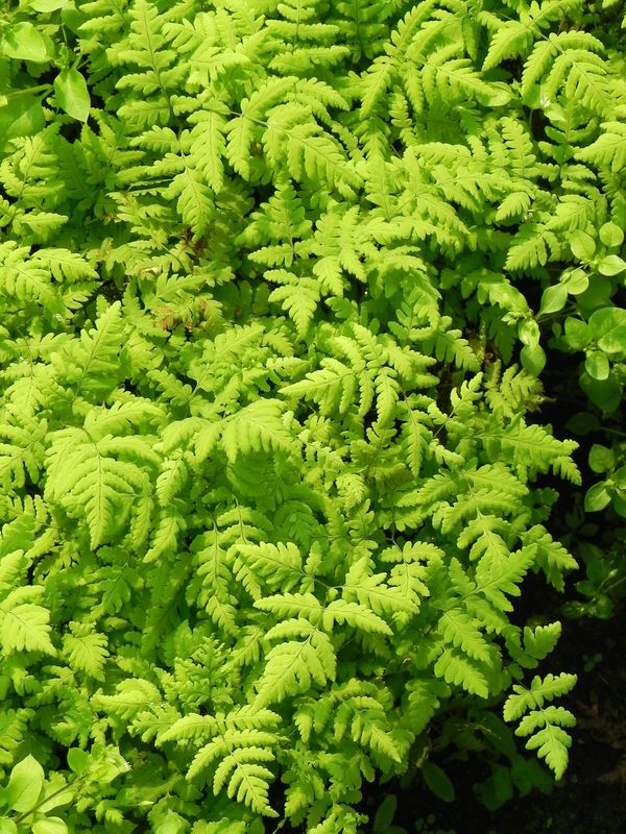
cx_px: 313
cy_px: 417
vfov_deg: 16.8
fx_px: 2821
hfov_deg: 12.7
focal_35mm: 117
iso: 160
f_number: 4.5
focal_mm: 20.8
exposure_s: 1/320
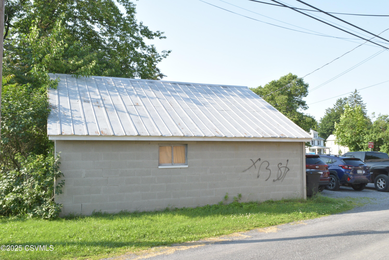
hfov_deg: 57.2
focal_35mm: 33
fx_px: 357
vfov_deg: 40.0
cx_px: 194
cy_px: 130
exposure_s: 1/80
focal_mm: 22
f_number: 25
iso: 800
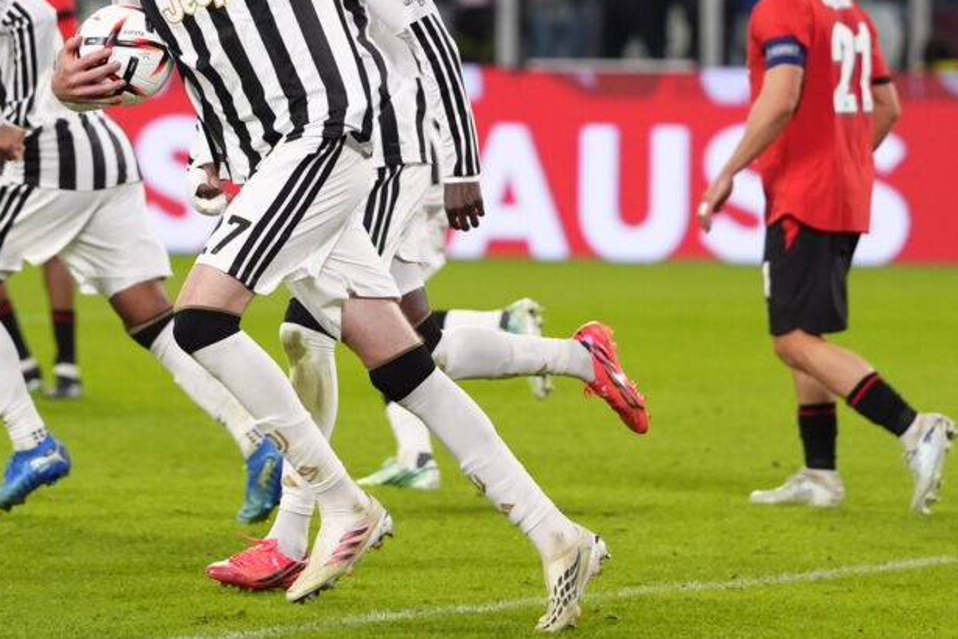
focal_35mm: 325
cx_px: 335
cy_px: 175
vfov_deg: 4.2
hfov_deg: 6.3
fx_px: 8648
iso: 2000
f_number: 3.5
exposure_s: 1/1250
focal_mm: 200
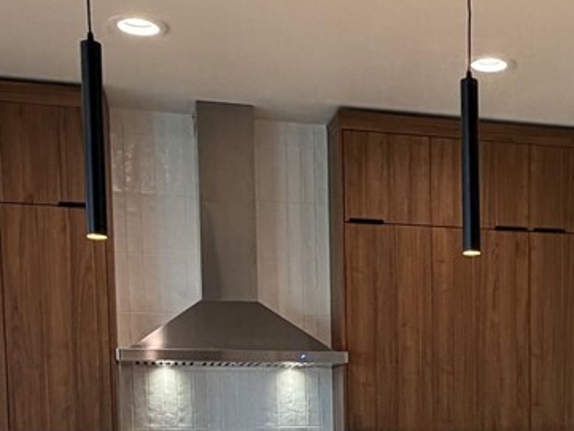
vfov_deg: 22.0
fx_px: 1028
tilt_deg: -4.9
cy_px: 506
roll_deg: +0.2
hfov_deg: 30.0
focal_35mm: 62
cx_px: 502
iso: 160
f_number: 2.2
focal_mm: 2.22
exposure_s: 1/120
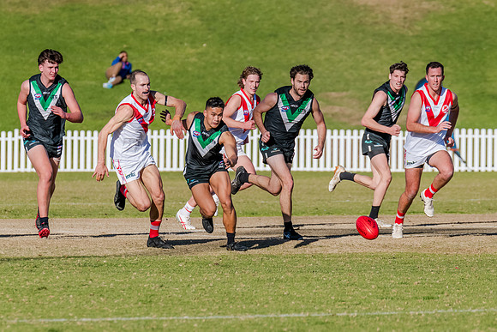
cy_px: 166
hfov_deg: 3.8
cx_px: 297
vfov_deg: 2.5
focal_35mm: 546
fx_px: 7535
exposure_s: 1/2000
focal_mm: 420
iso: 800
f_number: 9
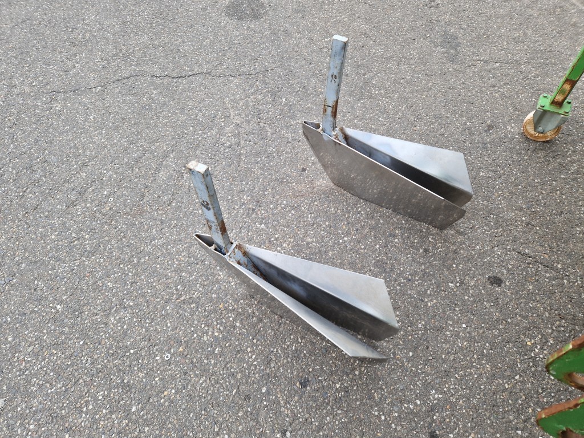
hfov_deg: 73.9
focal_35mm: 23
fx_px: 388
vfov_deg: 58.9
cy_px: 219
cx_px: 292
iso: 50
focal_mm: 5.4
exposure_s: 1/282
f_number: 1.8
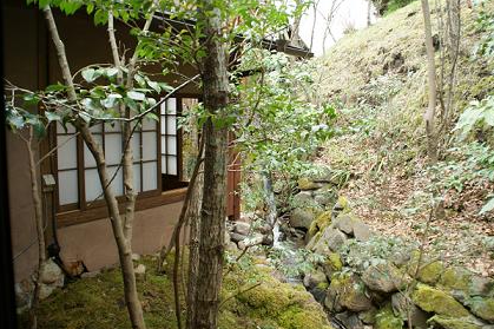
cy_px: 170
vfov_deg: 42.3
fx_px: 425
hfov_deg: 60.3
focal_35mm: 31
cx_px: 256
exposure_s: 1/40
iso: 100
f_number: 3.5
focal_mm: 18
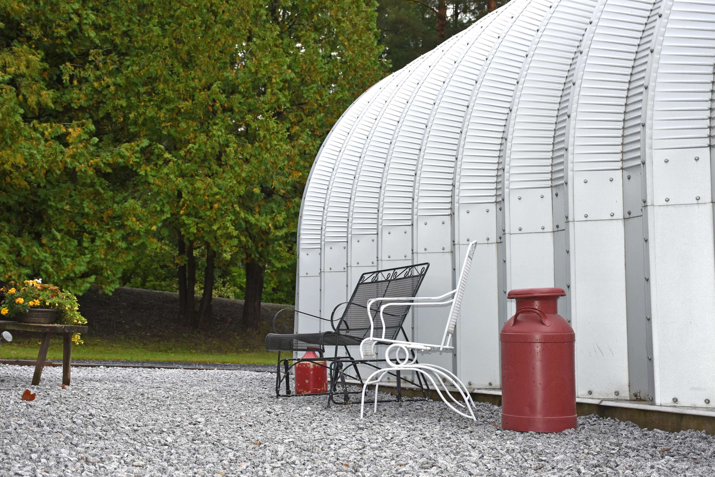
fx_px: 993
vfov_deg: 27.0
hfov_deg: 39.6
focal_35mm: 50
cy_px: 238
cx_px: 367
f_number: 4
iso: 100
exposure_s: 1/250
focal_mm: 32
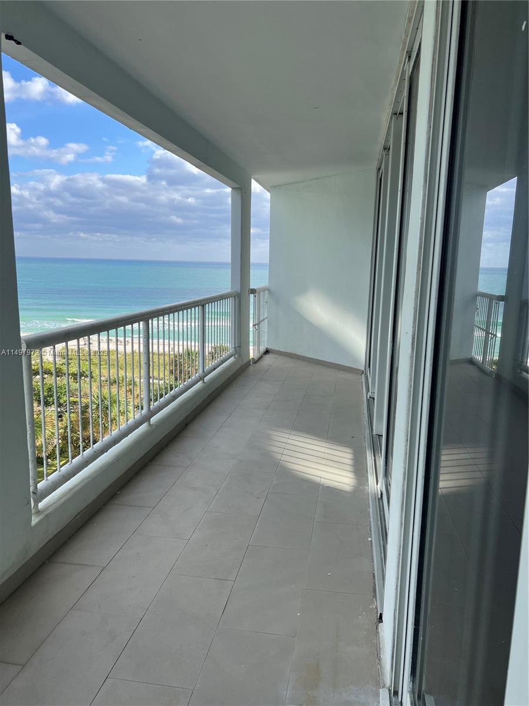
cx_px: 264
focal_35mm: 26
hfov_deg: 53.1
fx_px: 530
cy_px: 353
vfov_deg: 67.3
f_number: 1.5
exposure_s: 1/1838
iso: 50
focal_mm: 5.7
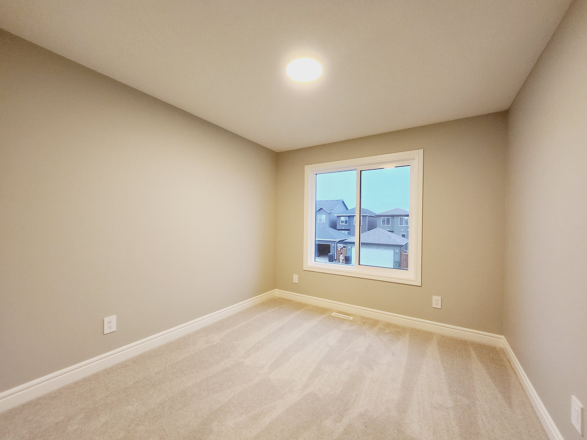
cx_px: 294
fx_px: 220
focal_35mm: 13
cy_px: 220
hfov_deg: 106.2
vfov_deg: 89.9
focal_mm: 1.74
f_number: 2.2
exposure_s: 1/60
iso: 125
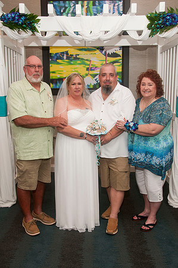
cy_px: 134
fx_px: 268
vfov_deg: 53.2
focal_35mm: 36
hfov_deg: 36.8
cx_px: 89
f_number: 5.6
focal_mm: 24
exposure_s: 1/60
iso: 400
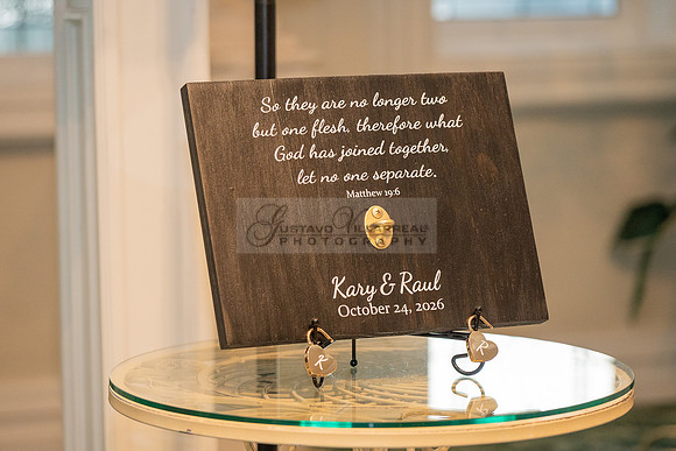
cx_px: 338
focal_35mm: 132
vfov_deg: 10.4
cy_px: 181
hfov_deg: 15.5
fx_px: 2477
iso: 2000
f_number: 4
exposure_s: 1/200
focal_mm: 110
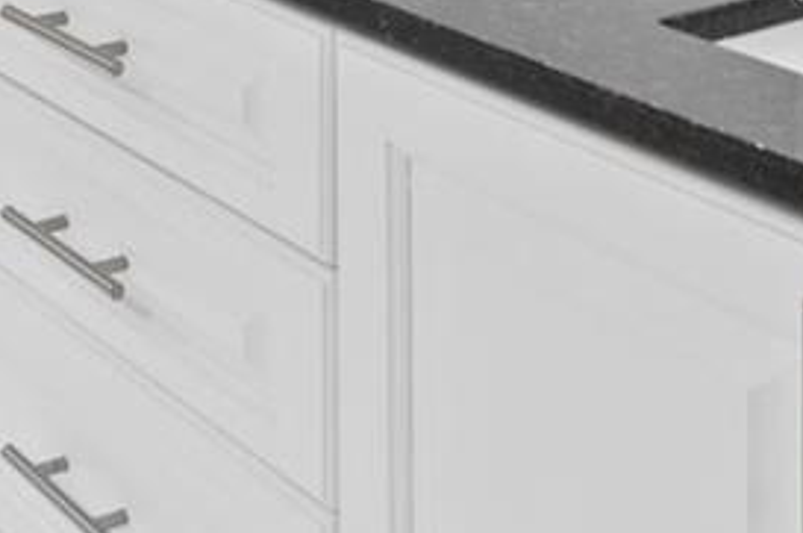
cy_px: -526
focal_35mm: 82
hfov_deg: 23.5
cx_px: -53
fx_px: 1826
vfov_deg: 14.0
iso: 200
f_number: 8
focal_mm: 14
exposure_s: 1.3
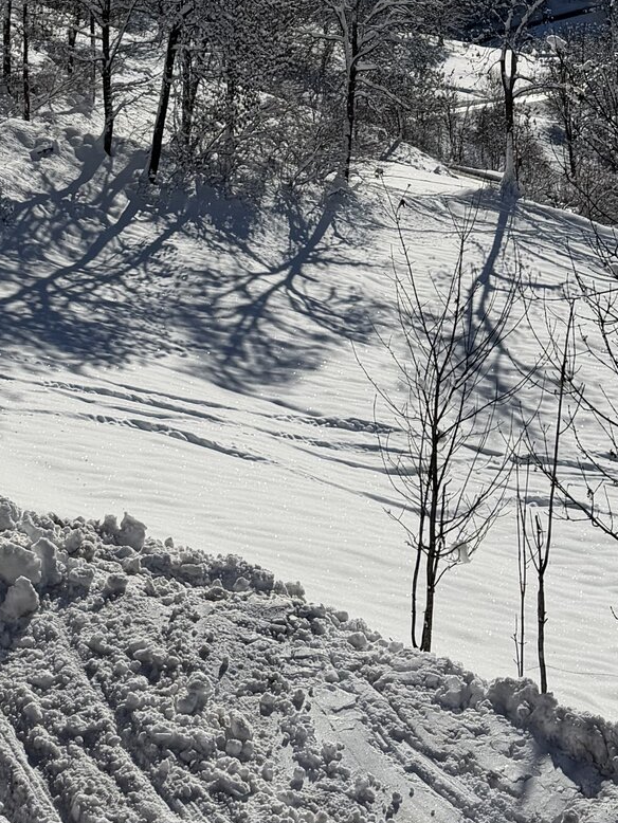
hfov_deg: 19.9
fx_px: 1761
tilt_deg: -2.2
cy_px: -110
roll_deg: +1.6
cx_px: 224
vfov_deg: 24.4
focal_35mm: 74
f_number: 1.78
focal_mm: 6.76
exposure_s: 1/17544
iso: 80
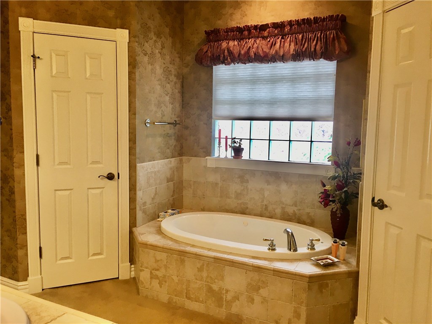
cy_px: 162
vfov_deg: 48.2
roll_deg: -1.6
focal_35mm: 29
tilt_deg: -6.8
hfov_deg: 61.7
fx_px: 362
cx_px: 216
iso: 32
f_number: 2.2
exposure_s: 1/30
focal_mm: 4.15
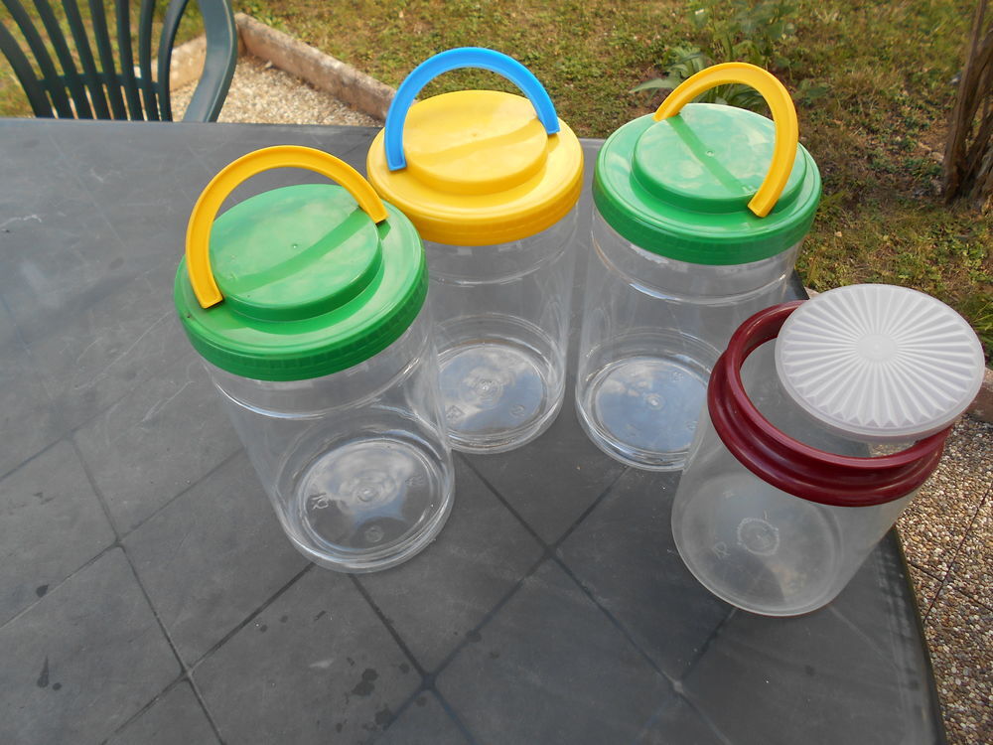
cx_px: 496
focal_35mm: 26
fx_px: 746
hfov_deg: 67.3
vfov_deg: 53.1
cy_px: 372
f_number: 3.2
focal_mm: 4.6
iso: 80
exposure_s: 1/80
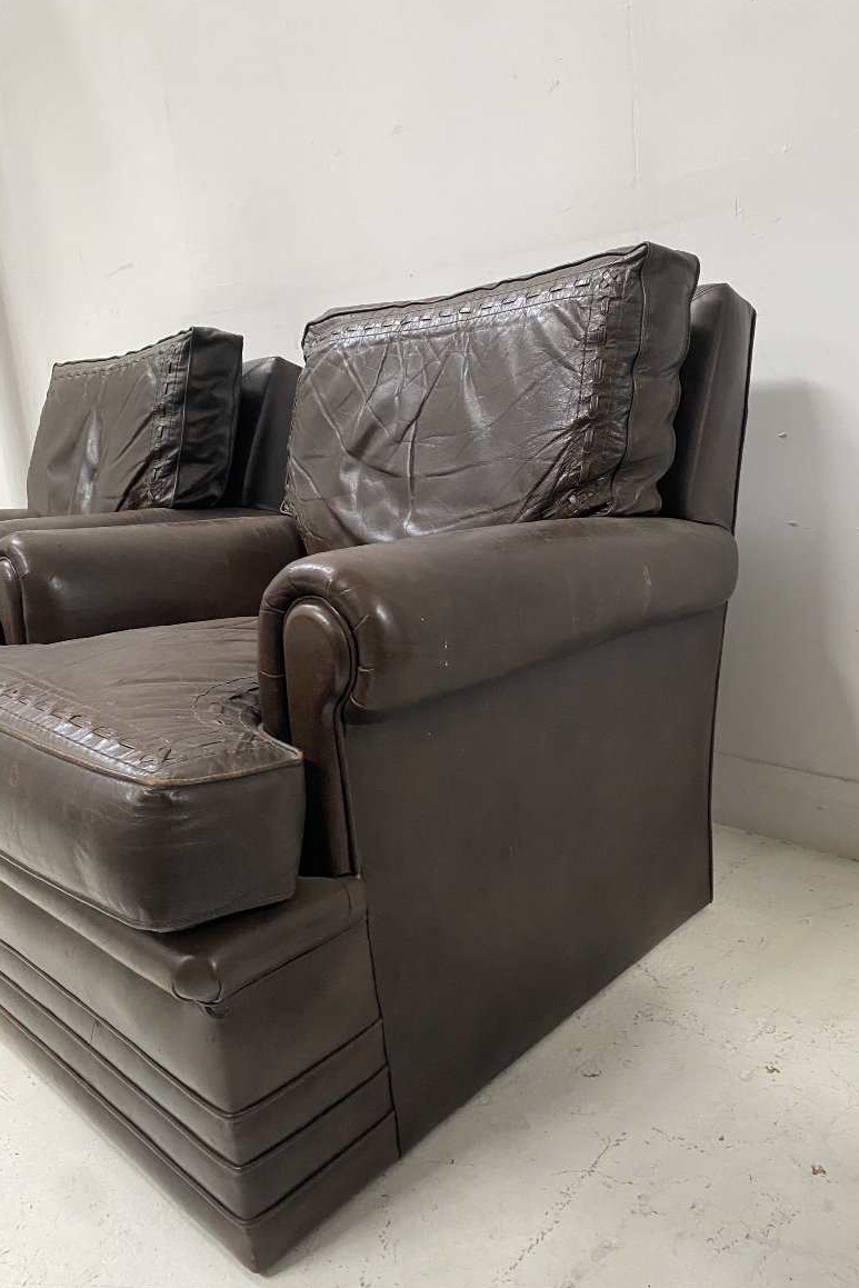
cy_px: 651
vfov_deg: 65.5
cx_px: 476
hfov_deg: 46.3
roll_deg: +4.6
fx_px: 1002
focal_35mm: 28
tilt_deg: -12.2
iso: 400
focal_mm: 4.25
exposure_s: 1/60
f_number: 1.8
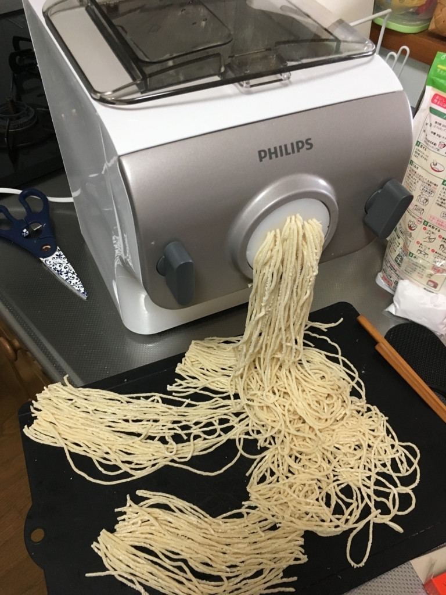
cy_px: 298
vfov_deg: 61.7
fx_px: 498
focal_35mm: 29
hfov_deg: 48.2
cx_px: 223
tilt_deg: -48.4
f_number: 2.2
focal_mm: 4.15
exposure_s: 1/30
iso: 125
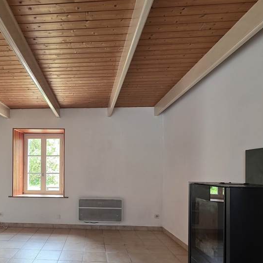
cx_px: 81
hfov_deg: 67.1
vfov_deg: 68.1
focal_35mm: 22
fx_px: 189
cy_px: 171
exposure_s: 1/120
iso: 125
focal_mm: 2.2
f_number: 1.9
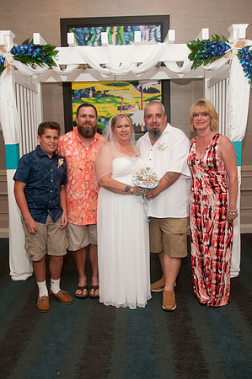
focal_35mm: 33
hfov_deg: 39.9
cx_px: 126
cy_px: 190
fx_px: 347
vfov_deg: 57.3
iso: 400
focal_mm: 22
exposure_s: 1/60
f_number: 5.6
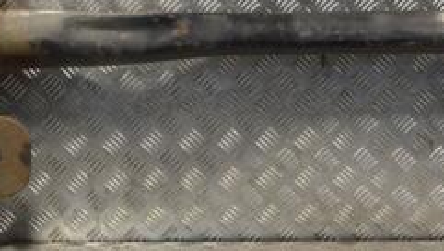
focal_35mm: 113
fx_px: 1335
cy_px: 89
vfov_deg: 10.7
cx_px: 317
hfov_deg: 18.8
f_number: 5
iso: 400
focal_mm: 29
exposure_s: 1/100
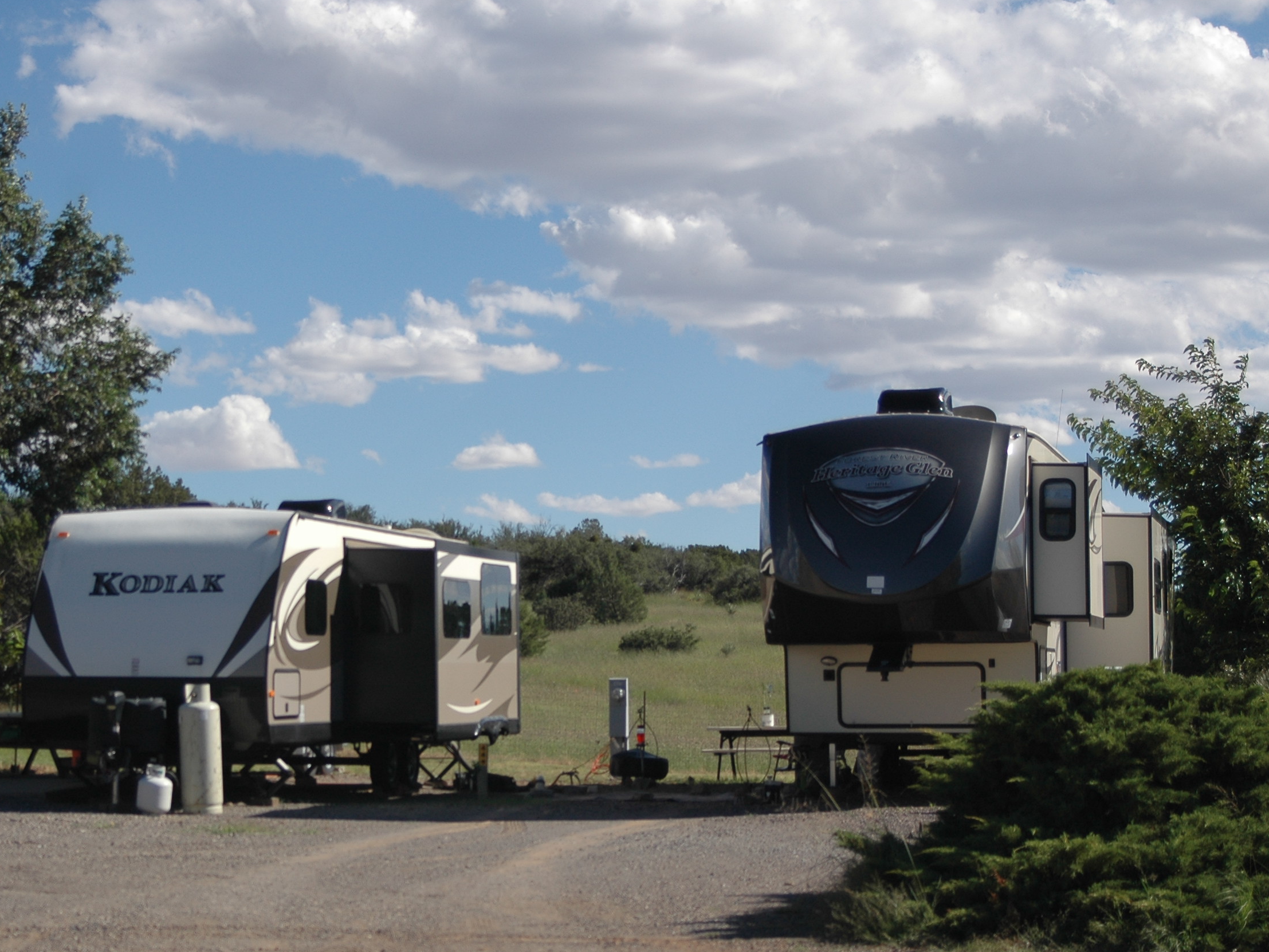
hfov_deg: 21.7
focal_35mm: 90
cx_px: 414
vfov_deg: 16.4
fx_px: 3300
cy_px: 560
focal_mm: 46
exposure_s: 1/1600
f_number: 4.5
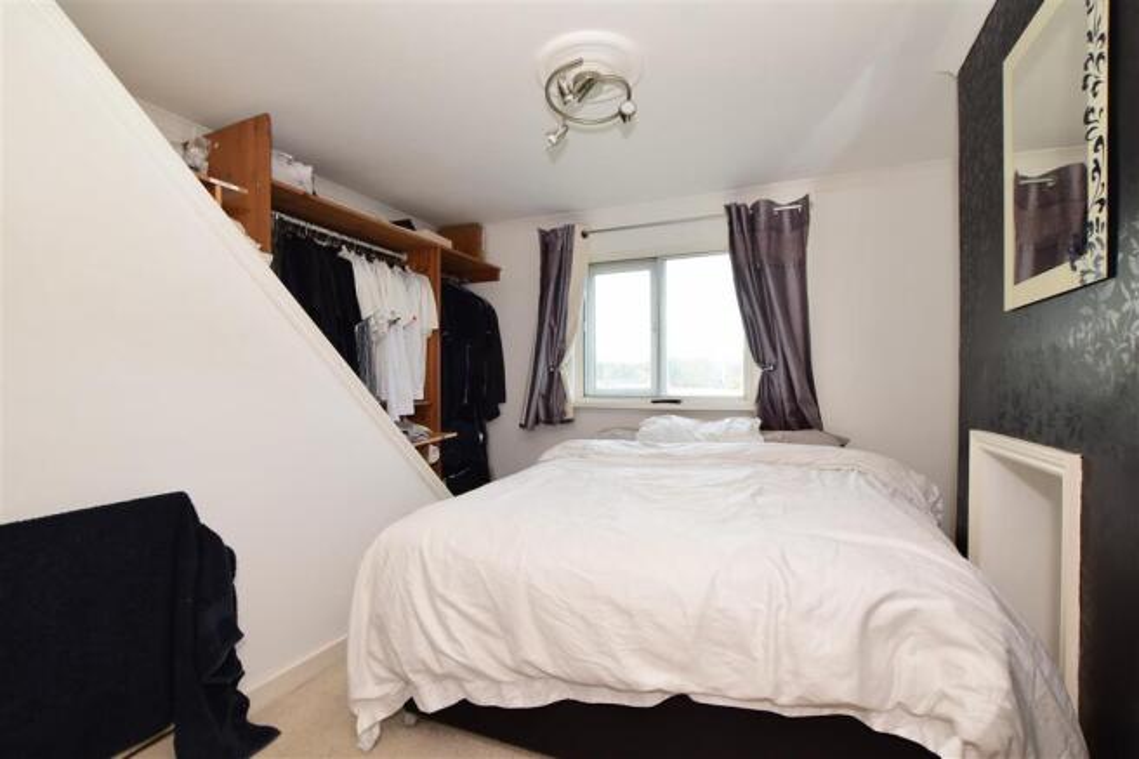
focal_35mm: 15
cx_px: 570
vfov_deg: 77.3
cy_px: 380
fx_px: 474
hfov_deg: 100.4
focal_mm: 10
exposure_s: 1/25
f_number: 7.1
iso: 400
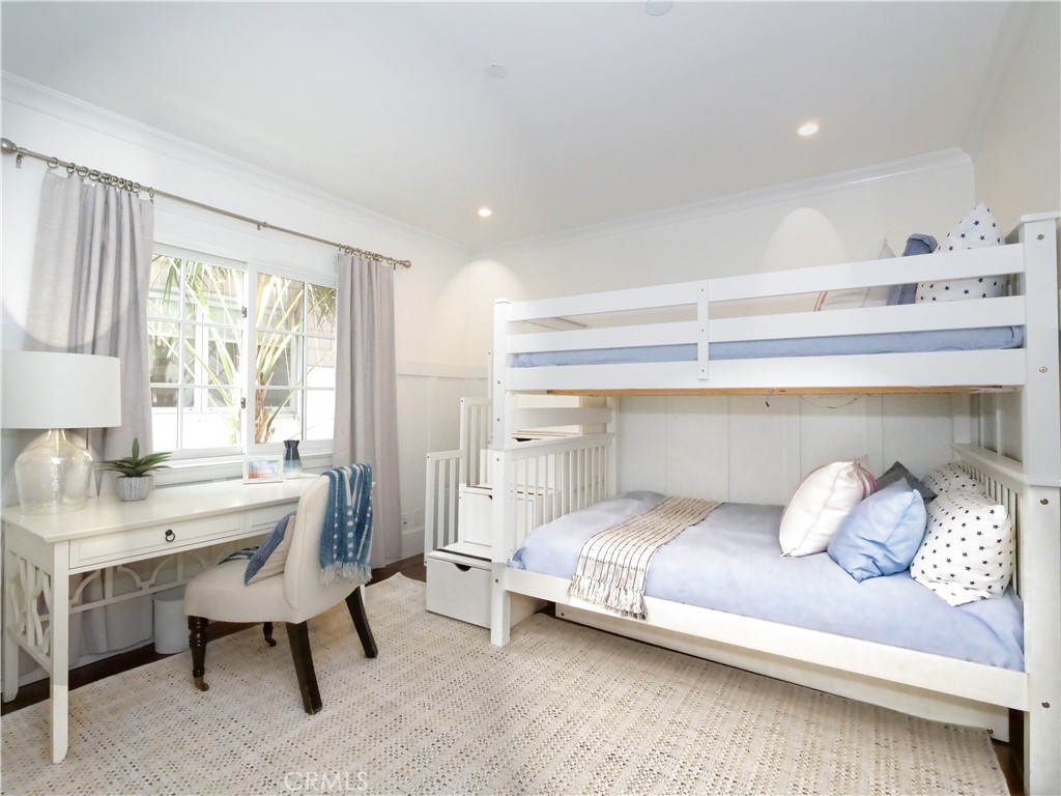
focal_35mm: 16
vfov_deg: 78.1
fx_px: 490
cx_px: 530
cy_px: 398
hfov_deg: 94.5
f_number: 8
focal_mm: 8
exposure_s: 1/160
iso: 3200
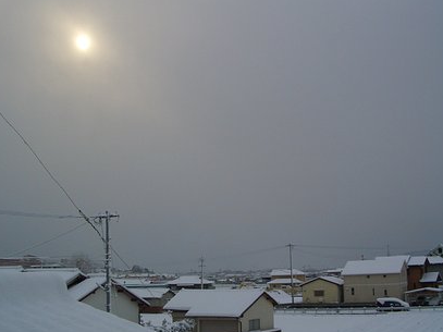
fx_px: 563
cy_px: 153
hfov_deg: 42.8
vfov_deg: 32.8
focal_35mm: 44
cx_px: 181
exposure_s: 1/800
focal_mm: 5.8
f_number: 4.3
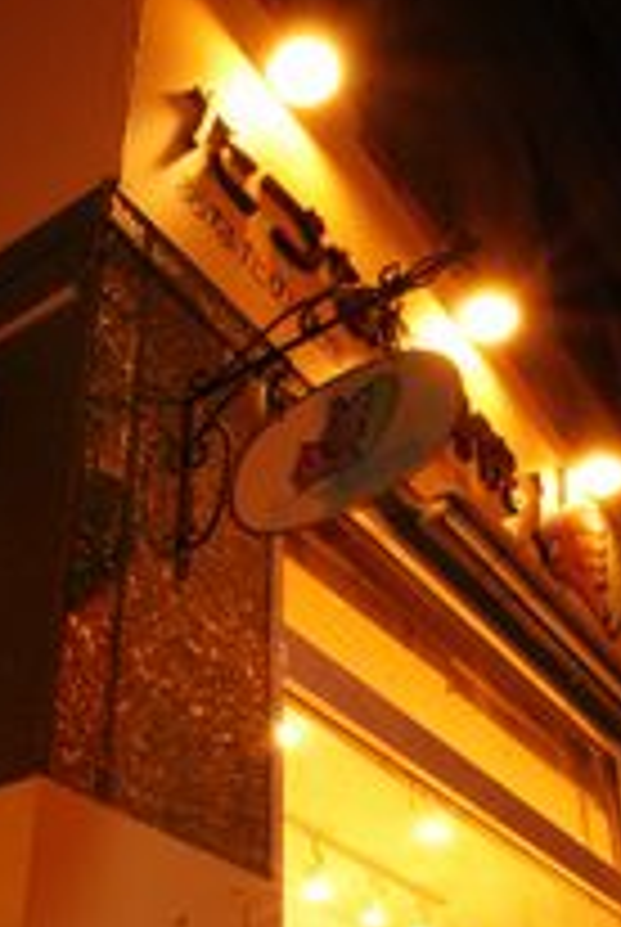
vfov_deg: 42.3
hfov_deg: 29.9
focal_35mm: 45
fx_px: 1160
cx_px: 272
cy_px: 691
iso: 800
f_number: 25
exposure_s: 3.2
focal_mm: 16
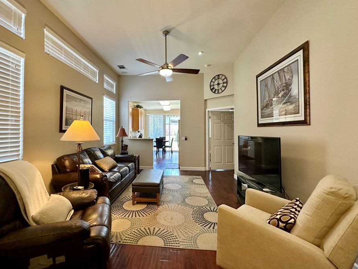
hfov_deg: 94.2
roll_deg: -0.2
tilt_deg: +1.5
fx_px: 165
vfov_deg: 78.1
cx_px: 161
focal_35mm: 16
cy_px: 128
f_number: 2.2
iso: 250
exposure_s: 1/120
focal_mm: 2.22
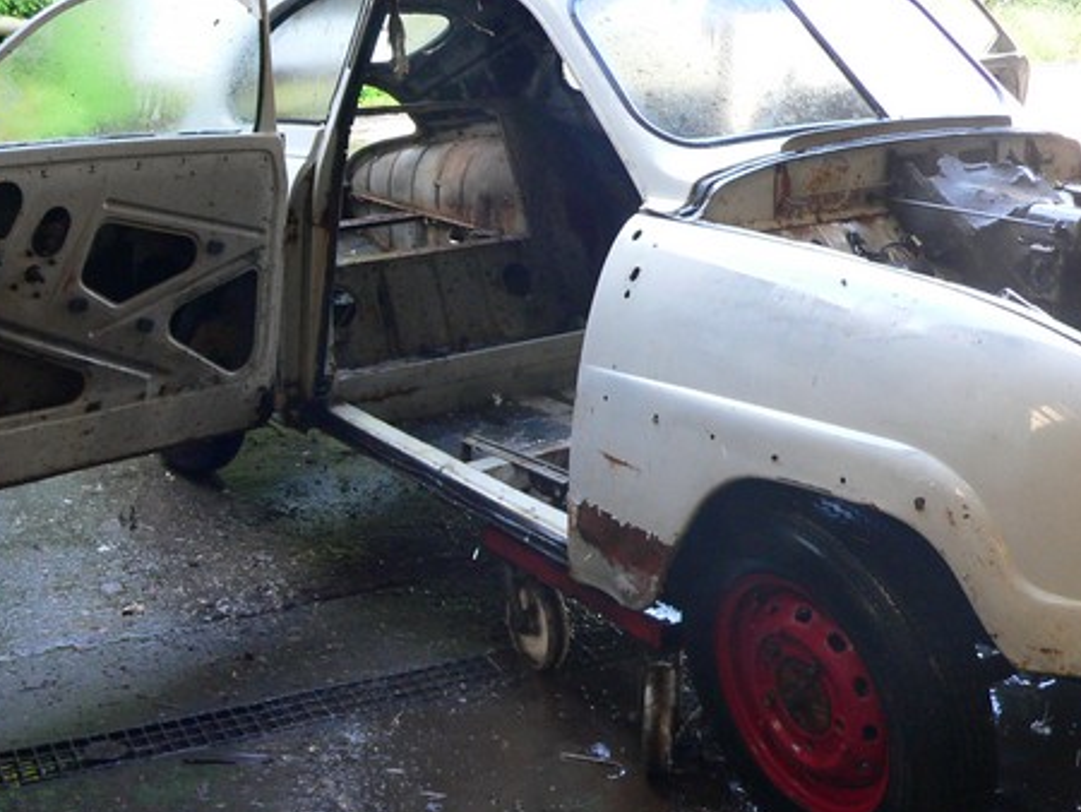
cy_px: 346
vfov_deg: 30.3
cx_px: 495
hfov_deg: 39.6
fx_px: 1500
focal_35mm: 48
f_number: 2.8
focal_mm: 6
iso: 200
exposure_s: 1/50
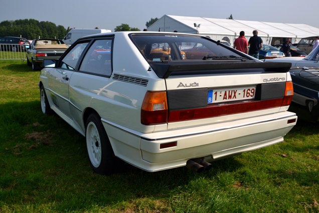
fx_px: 292
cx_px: 160
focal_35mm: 33
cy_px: 106
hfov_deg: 57.2
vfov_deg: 40.0
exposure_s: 1/160
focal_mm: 22
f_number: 6.3
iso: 100
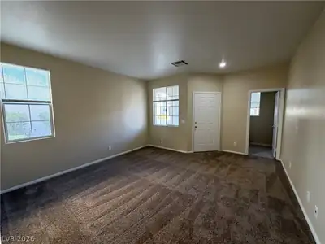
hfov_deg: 102.1
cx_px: 162
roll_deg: +0.8
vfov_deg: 85.7
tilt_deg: -5.0
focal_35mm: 14
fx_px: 131
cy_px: 122
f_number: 2.2
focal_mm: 2.22
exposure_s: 1/60
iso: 250
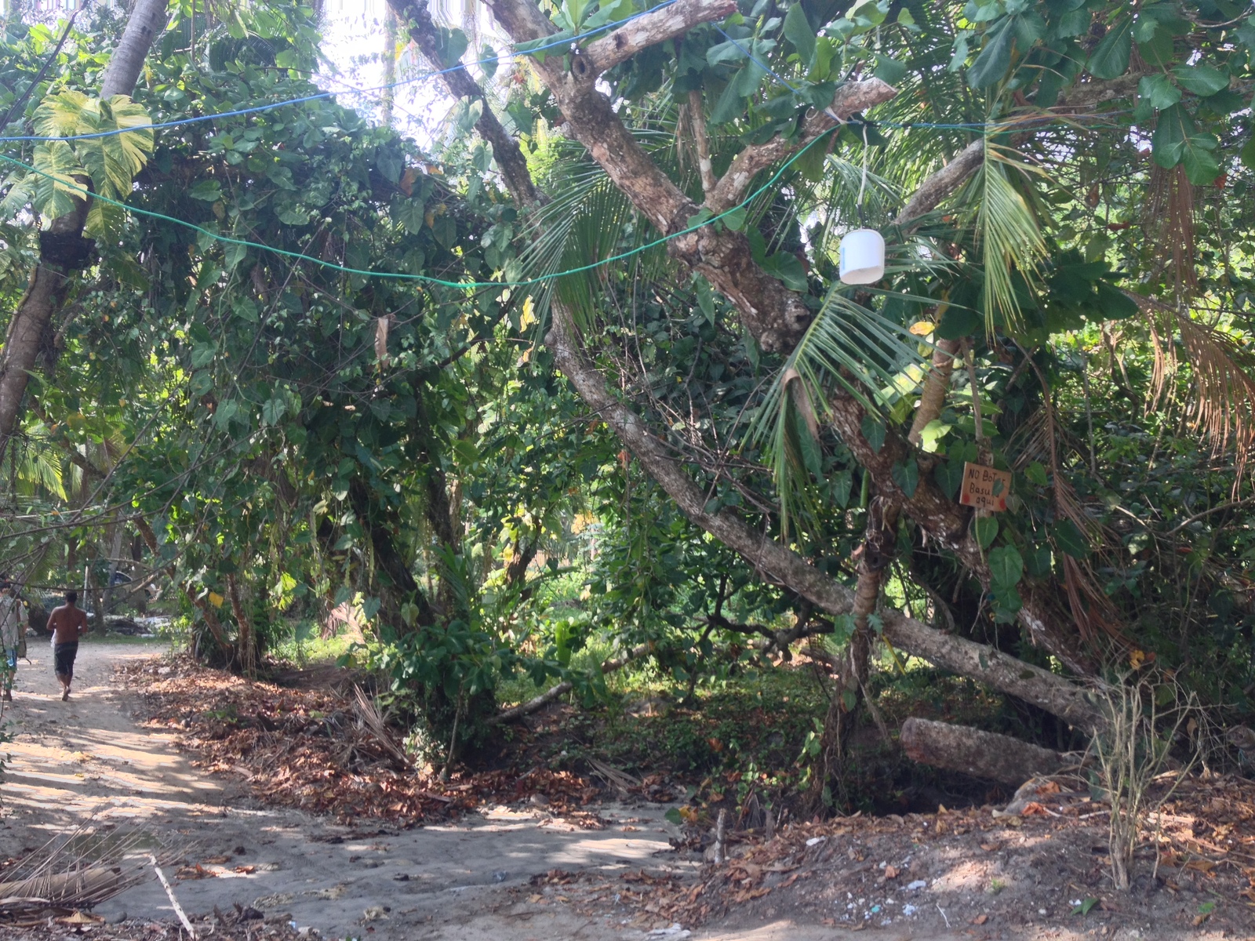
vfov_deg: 40.7
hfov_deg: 52.6
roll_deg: -0.9
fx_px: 1269
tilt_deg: +1.2
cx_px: 628
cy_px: 470
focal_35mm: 35
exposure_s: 1/120
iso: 50
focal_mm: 4.28
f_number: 2.4
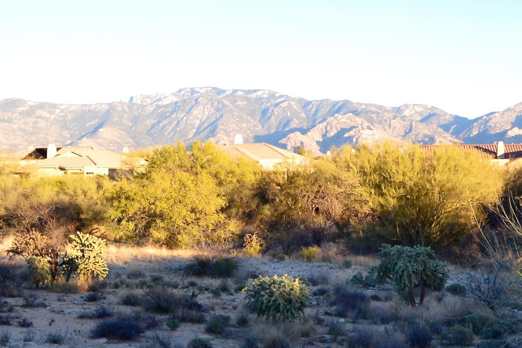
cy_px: 196
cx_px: 375
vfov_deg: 22.6
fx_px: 870
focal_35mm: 60
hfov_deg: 32.9
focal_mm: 18
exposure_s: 1/125
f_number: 9
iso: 400
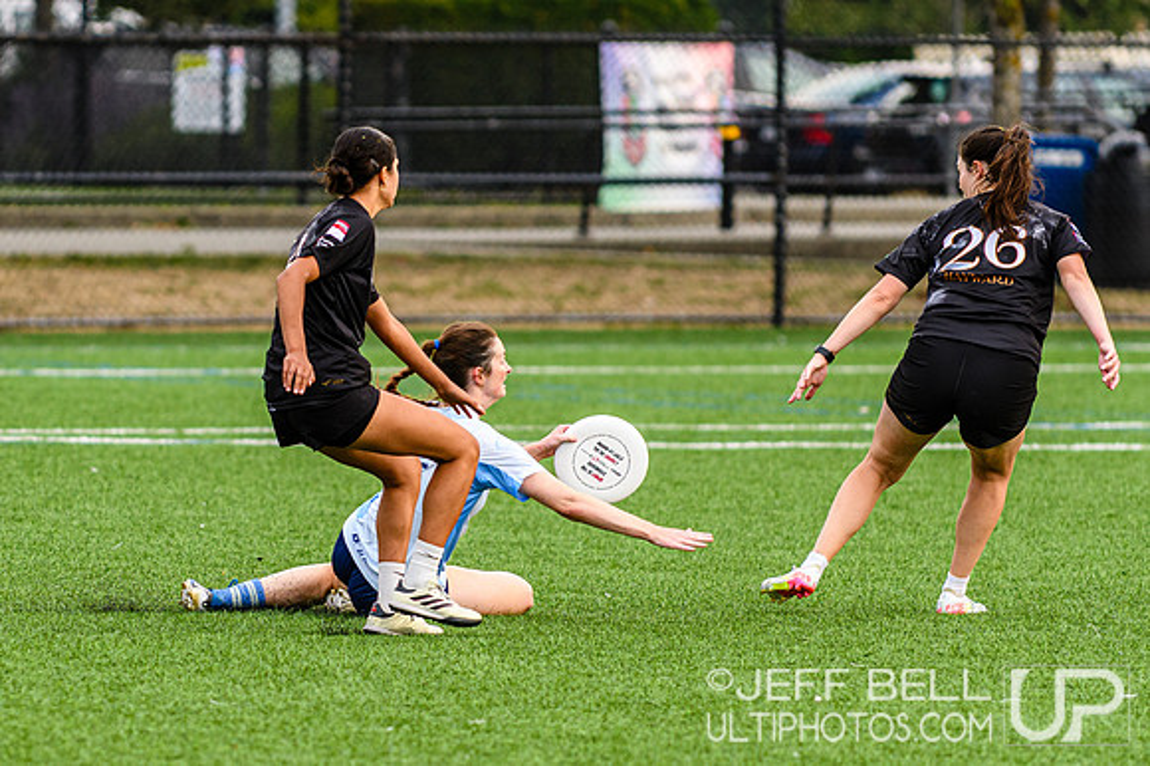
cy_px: 403
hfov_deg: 4.6
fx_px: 14165
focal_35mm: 444
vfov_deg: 3.1
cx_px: 374
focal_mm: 200
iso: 250
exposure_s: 1/1250
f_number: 3.2
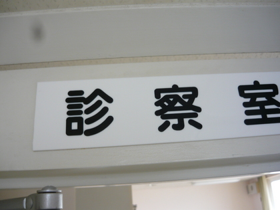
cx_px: 140
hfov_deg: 55.4
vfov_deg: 42.9
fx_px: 267
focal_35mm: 33
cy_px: 105
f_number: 2.8
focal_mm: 5.5
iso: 100
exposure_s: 1/40
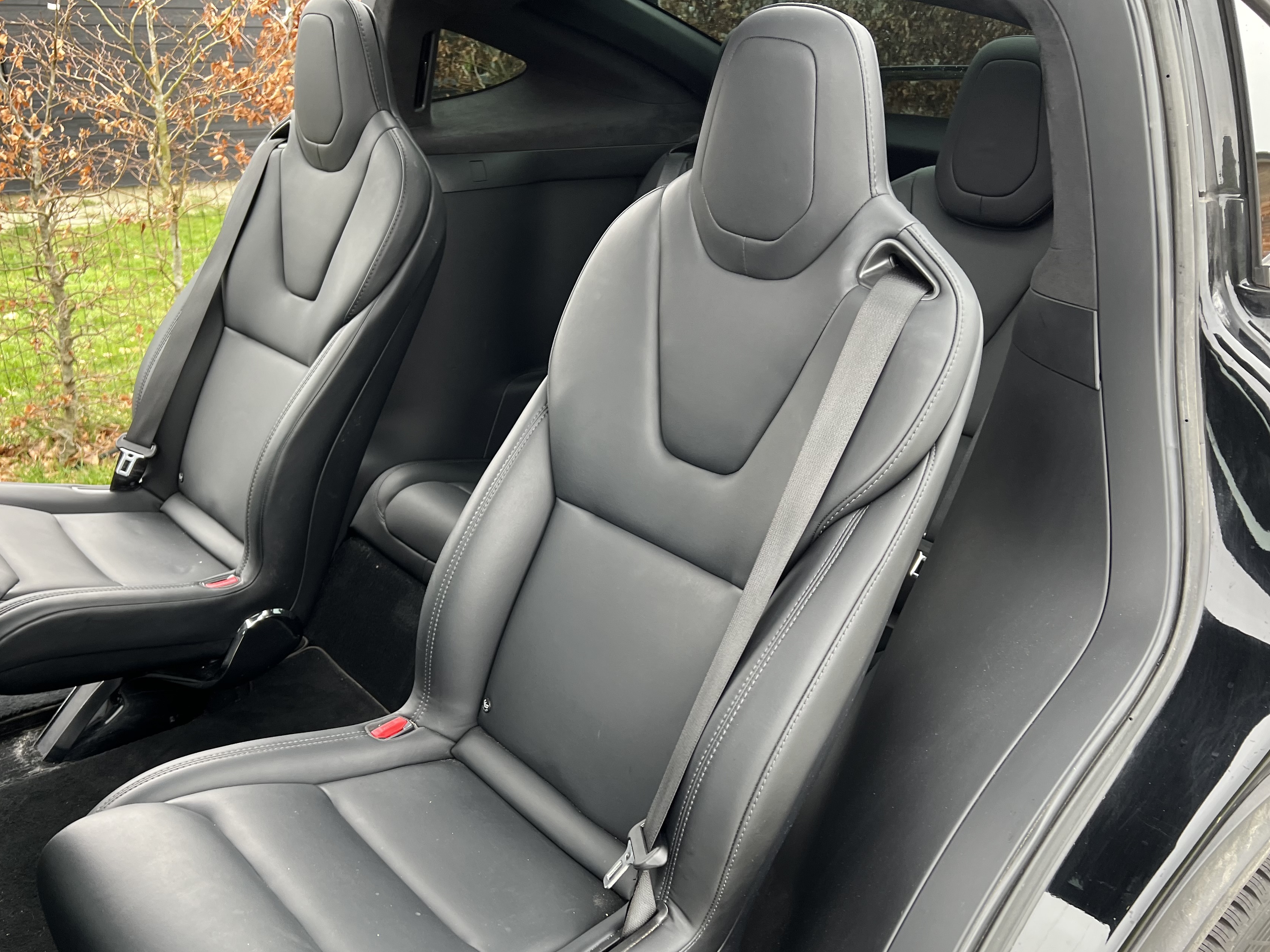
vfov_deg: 45.2
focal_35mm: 31
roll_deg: +0.8
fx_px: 1137
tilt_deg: -19.1
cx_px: 561
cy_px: 566
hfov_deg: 58.2
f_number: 1.5
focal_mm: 5.7
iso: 80
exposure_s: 1/121
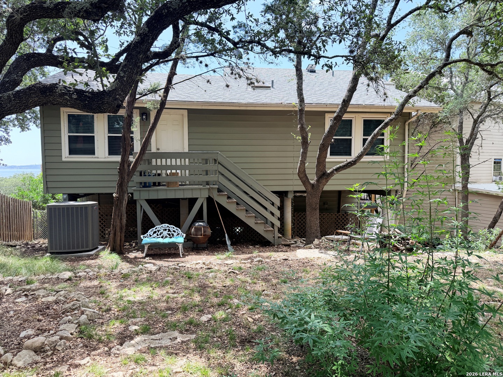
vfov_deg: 56.8
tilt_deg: -4.2
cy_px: 188
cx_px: 252
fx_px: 349
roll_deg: -0.1
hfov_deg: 71.6
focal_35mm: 24
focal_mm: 6.76
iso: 100
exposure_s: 1/1075
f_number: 1.78
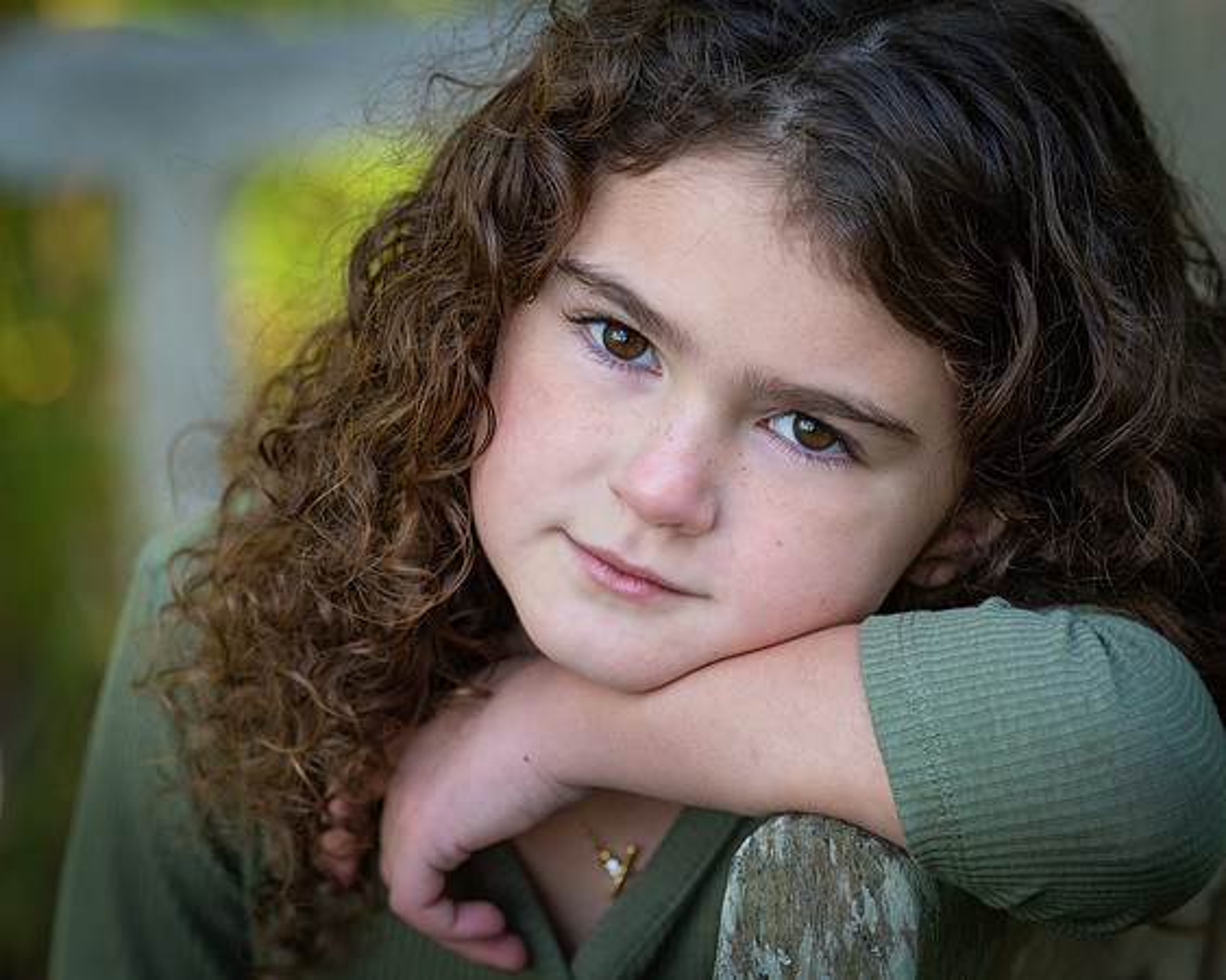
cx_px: 591
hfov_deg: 9.2
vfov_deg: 7.3
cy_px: 490
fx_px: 7659
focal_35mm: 211
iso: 100
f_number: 3.5
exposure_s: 1/320
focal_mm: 125
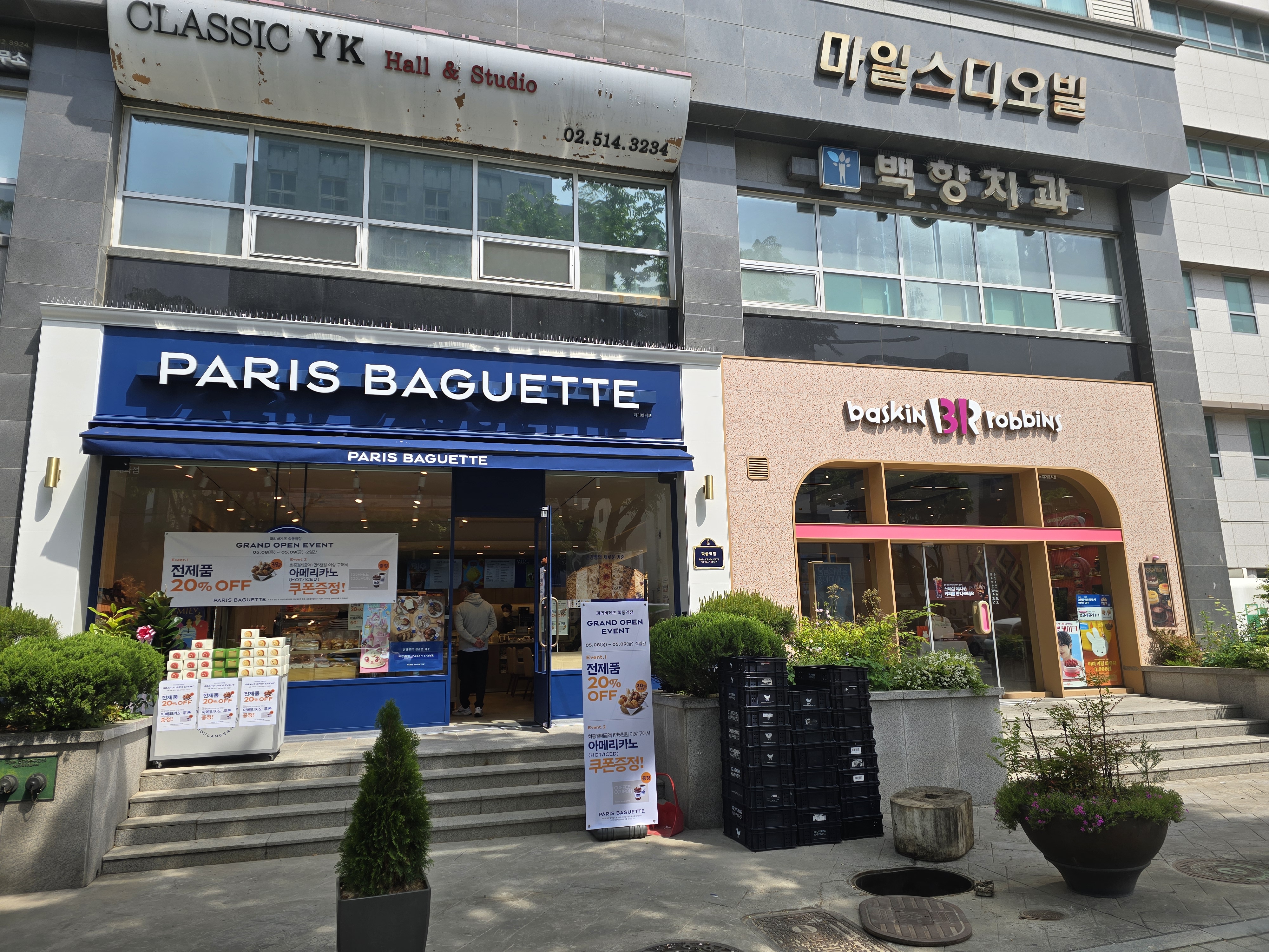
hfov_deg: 73.9
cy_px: 476
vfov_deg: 58.9
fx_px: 843
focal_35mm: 23
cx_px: 634
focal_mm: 6.3
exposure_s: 1/545
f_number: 1.7
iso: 12
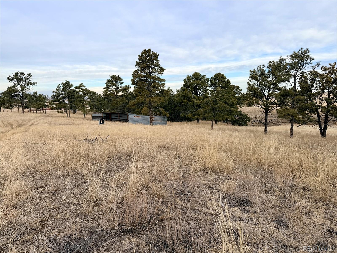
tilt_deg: -6.8
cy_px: 126
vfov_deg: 56.8
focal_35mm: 24
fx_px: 234
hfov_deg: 71.6
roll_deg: +0.9
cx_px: 168
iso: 80
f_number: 1.78
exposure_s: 1/1230
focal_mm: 6.76
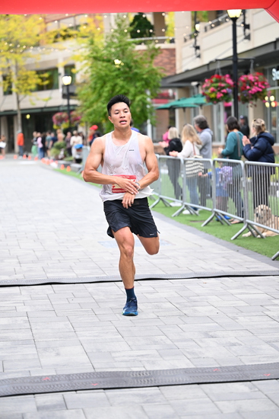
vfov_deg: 23.9
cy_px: 210
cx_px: 140
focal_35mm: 85
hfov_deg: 16.1
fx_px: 987
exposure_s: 1/800
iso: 1600
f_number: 2.8
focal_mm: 85
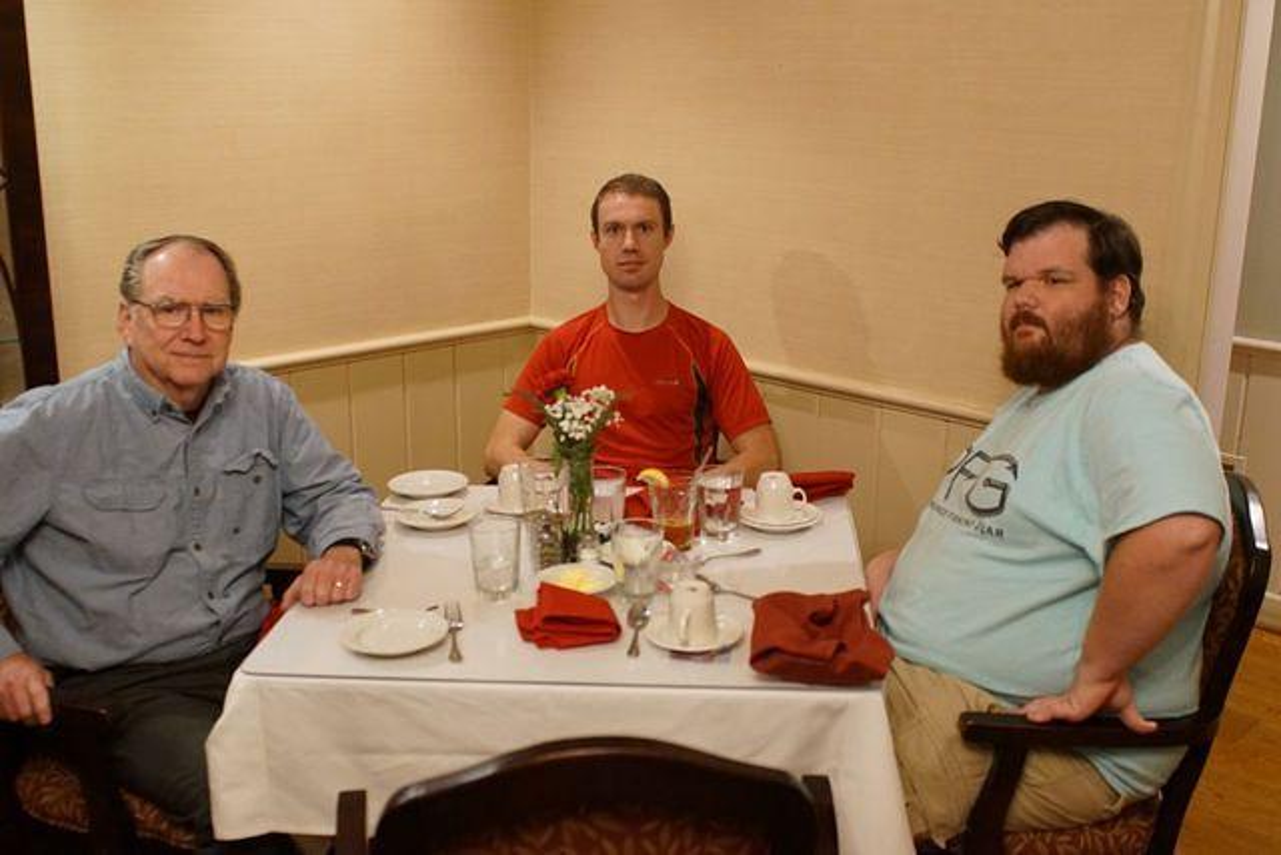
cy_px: 428
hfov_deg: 53.1
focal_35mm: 36
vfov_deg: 36.9
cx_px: 640
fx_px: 1281
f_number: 2.8
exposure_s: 1/60
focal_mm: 24
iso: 2500
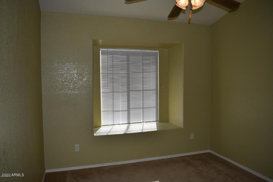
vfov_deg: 47.9
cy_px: 91
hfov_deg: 67.4
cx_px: 136
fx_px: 205
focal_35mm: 27
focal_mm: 18
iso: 140
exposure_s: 1/200
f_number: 5
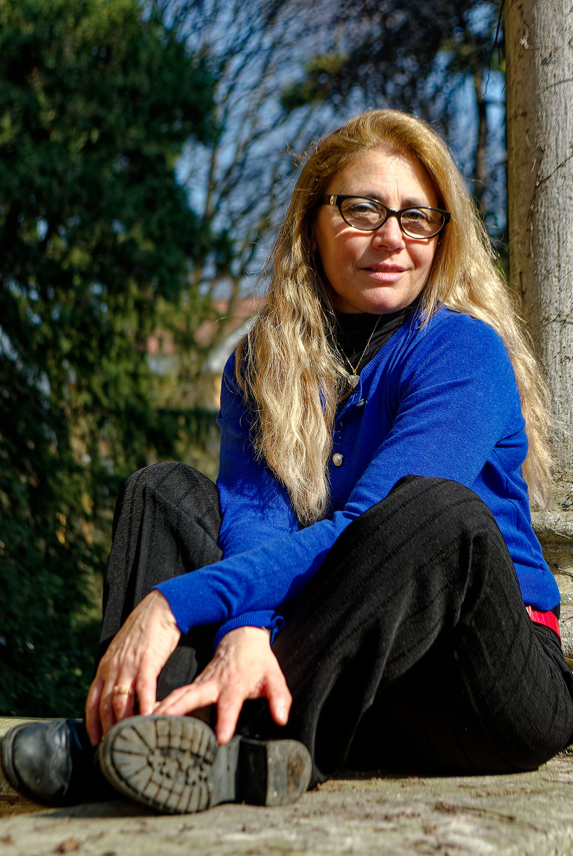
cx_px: 294
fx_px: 1857
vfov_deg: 26.0
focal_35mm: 78
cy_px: 445
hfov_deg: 17.5
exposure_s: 1/500
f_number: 4
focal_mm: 45
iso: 100
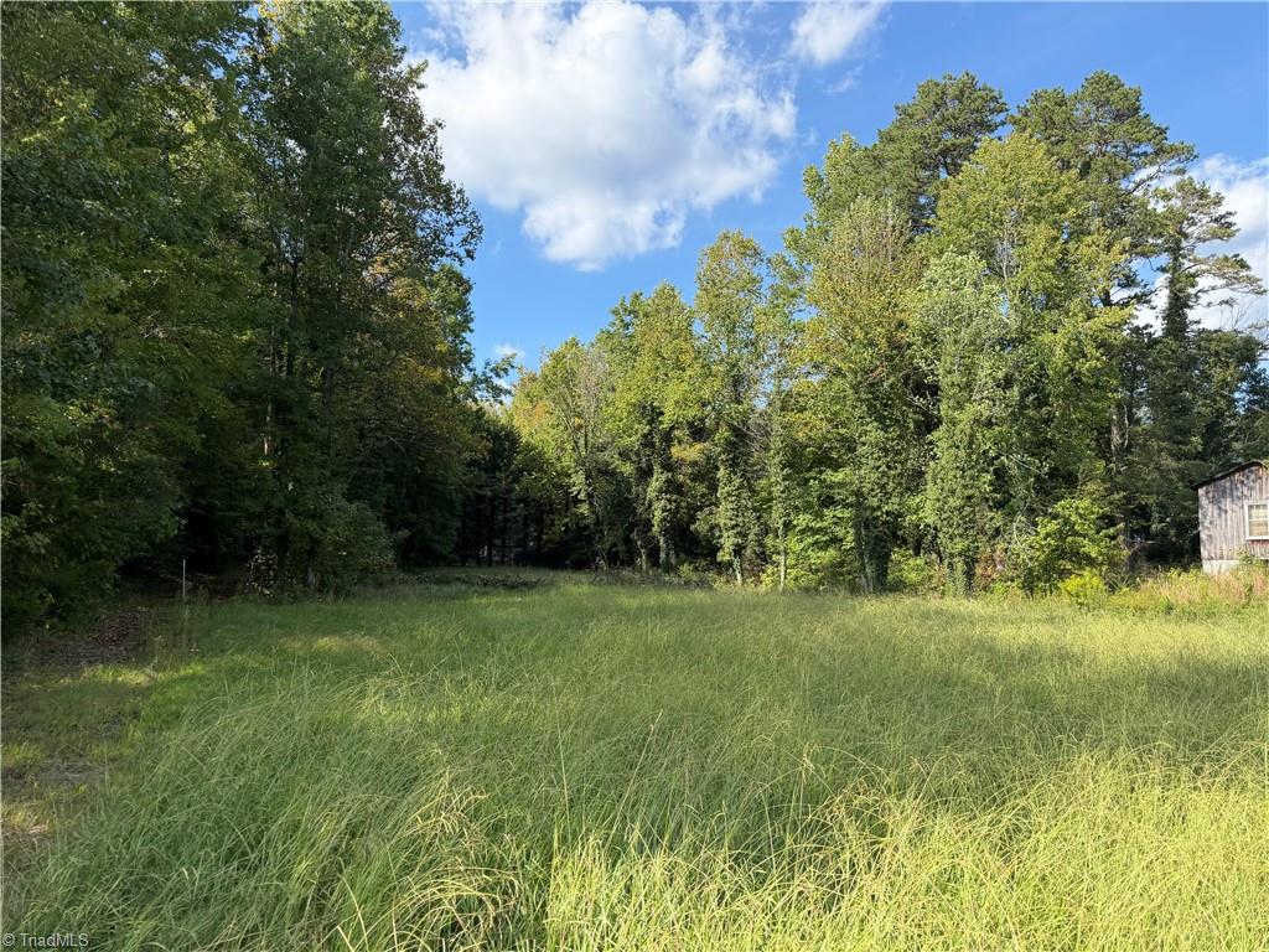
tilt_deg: +6.8
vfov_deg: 56.8
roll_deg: -1.4
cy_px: 476
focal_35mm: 24
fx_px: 880
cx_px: 634
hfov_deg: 71.6
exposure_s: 1/2299
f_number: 1.78
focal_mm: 6.76
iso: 100
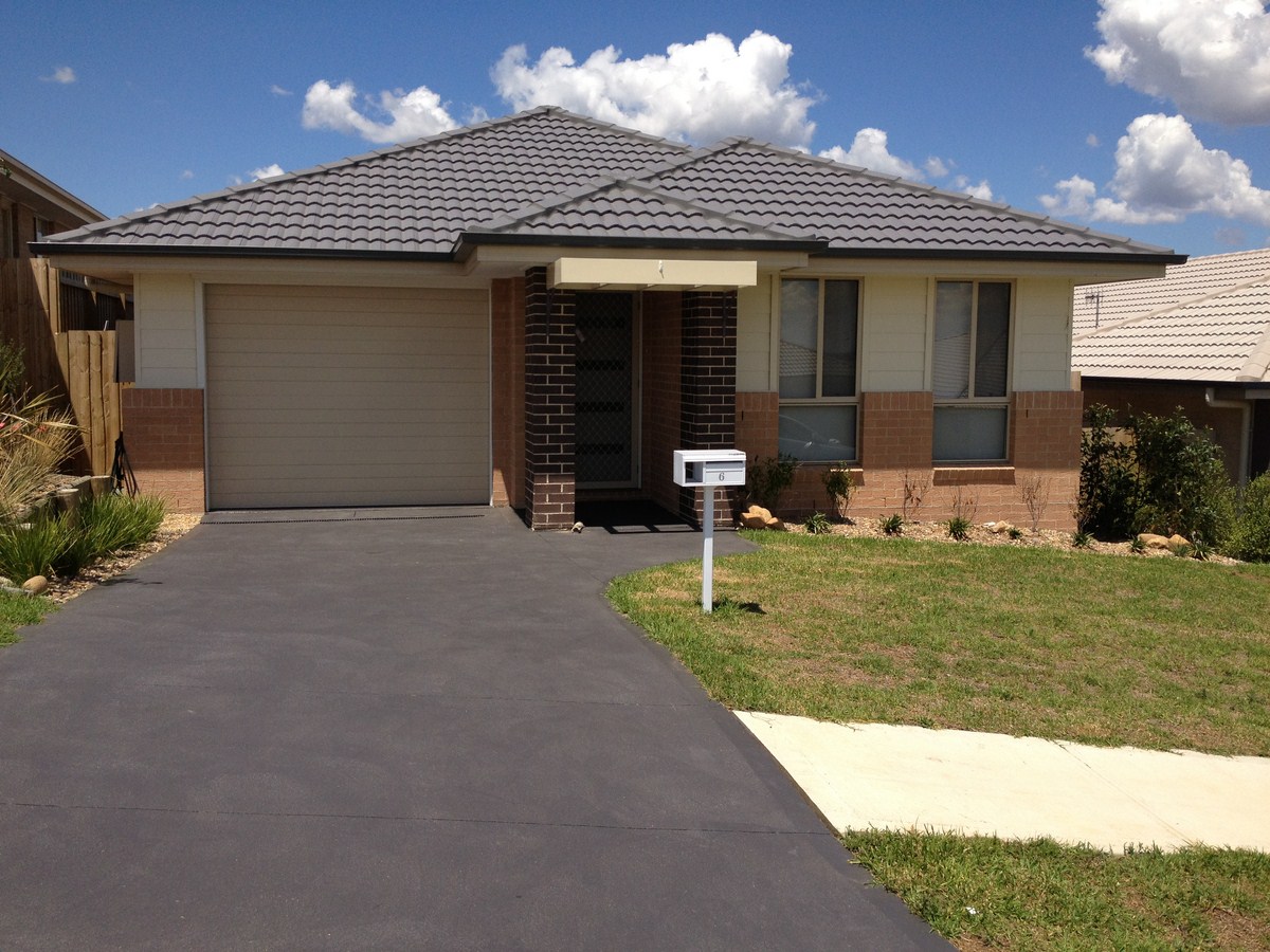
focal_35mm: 35
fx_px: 1284
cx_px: 635
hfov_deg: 52.6
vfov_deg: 40.7
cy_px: 476
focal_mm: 4.28
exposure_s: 1/2304
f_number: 2.4
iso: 50
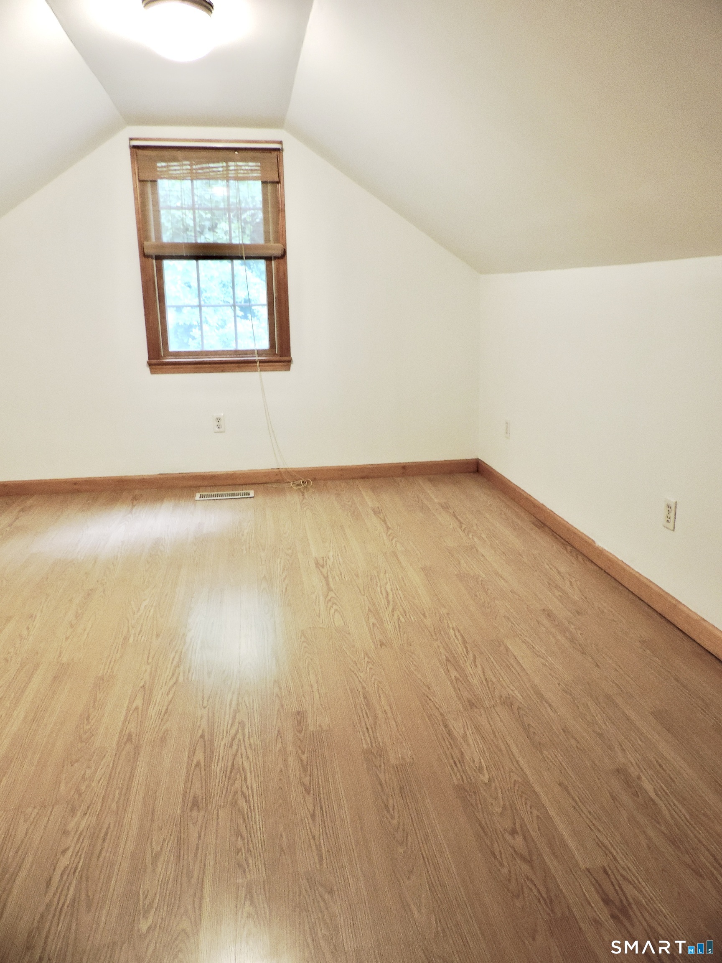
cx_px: 361
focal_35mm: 24
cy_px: 482
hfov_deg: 56.8
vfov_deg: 71.6
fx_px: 667
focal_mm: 4.3
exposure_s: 1/25
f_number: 3
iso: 400
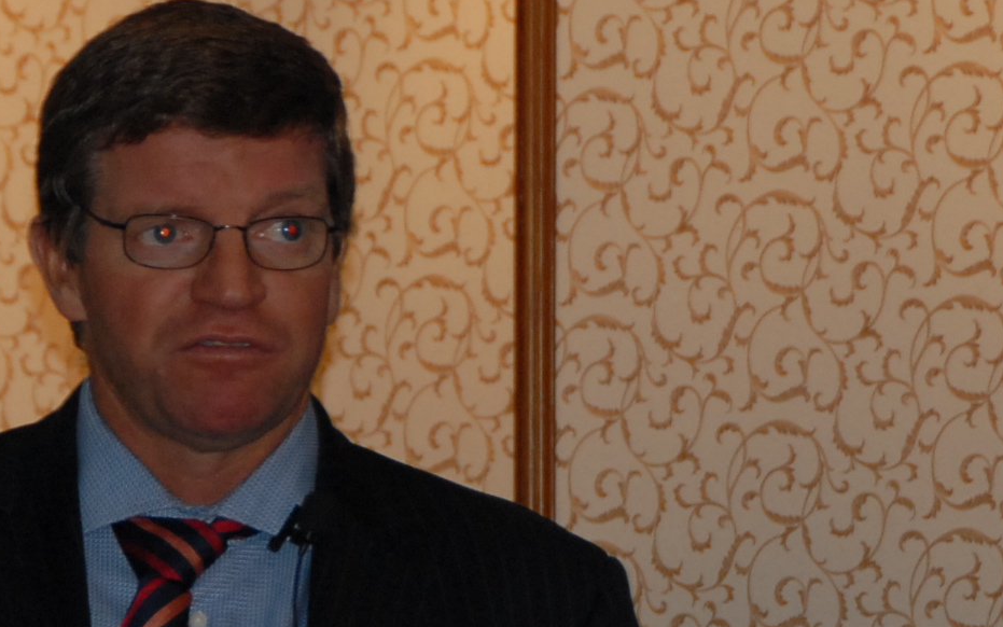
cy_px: 545
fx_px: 12372
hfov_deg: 4.6
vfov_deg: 2.9
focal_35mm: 453
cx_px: 169
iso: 400
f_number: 5.3
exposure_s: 1/60
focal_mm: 95
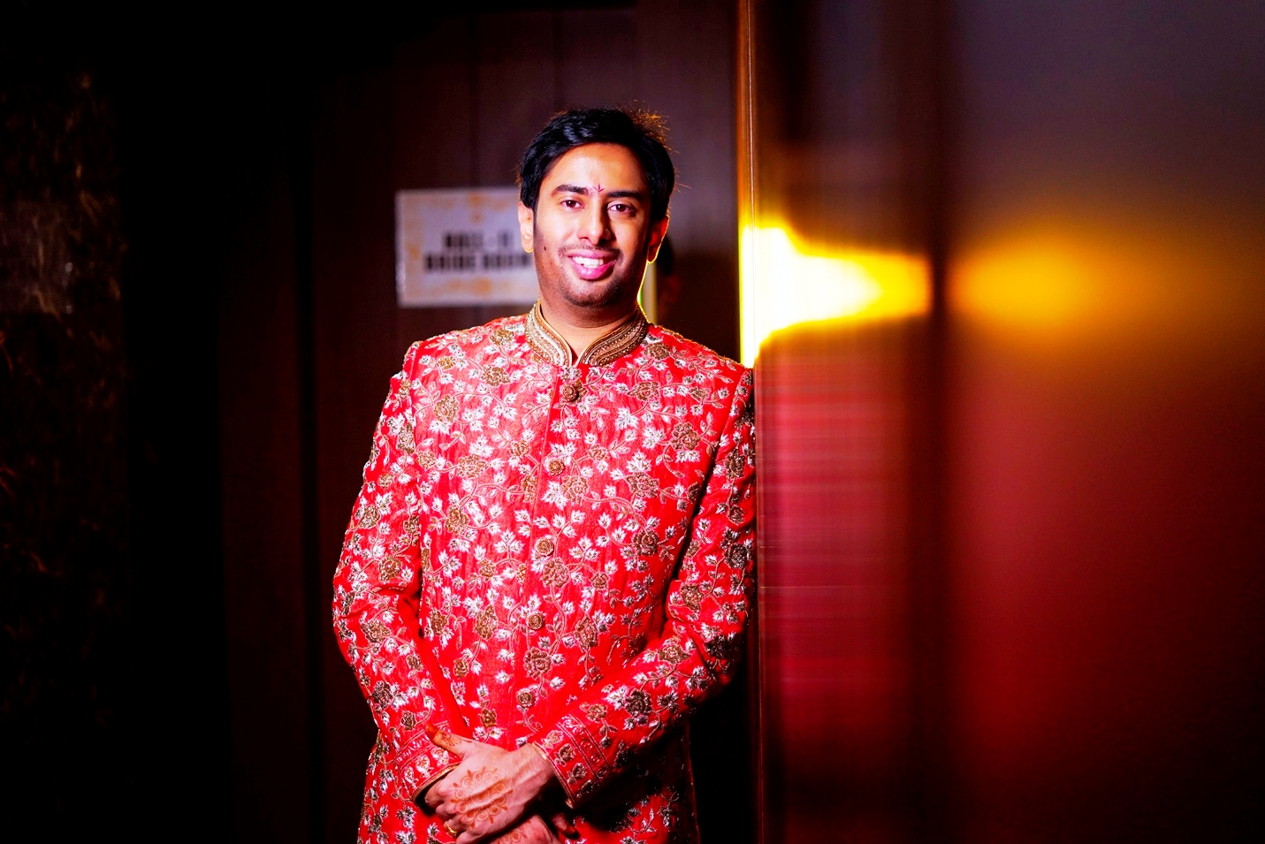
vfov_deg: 27.0
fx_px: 1757
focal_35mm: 50
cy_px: 422
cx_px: 632
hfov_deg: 39.6
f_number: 1.8
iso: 1000
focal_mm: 50
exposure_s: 1/400
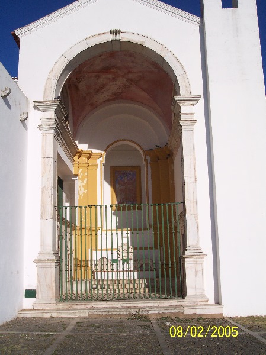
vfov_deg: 49.0
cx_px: 133
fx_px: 390
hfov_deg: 37.7
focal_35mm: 38
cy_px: 178
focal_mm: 8
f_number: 4.8
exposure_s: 1/1000
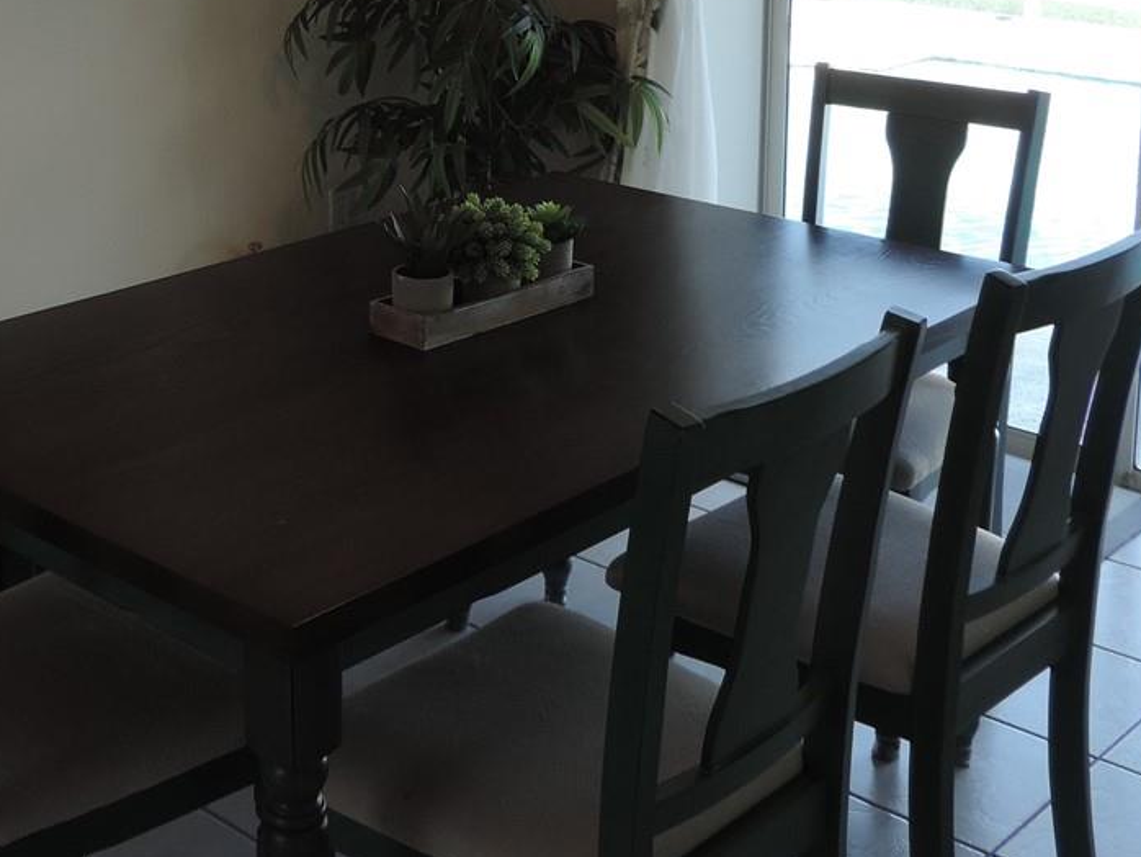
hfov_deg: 34.5
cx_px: 355
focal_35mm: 55
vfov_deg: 25.5
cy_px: 41
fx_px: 1814
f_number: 3
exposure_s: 1/30
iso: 80
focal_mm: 4.3
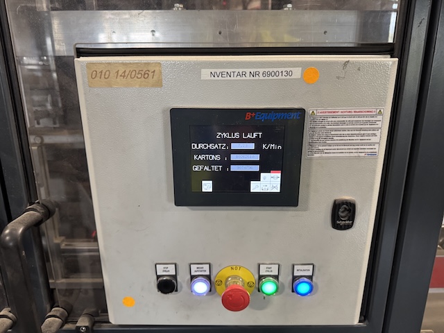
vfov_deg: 56.8
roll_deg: +0.0
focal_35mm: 24
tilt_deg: -14.9
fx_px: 308
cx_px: 222
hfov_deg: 71.6
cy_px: 166
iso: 320
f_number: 1.78
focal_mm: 6.76
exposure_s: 1/50
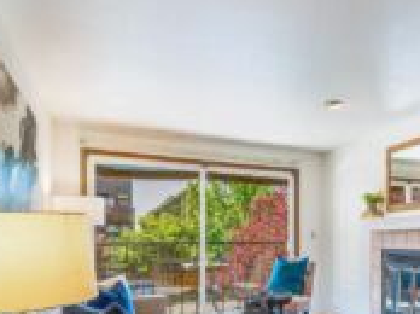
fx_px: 376
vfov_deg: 43.7
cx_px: 331
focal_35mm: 31
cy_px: 240
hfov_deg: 54.7
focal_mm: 14
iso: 200
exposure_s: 1/1250
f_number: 5.6
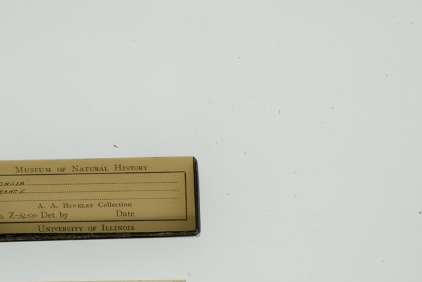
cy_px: 253
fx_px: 1313
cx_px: 227
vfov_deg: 12.2
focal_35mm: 112
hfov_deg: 18.3
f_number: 32
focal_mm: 60
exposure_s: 1/13
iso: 100
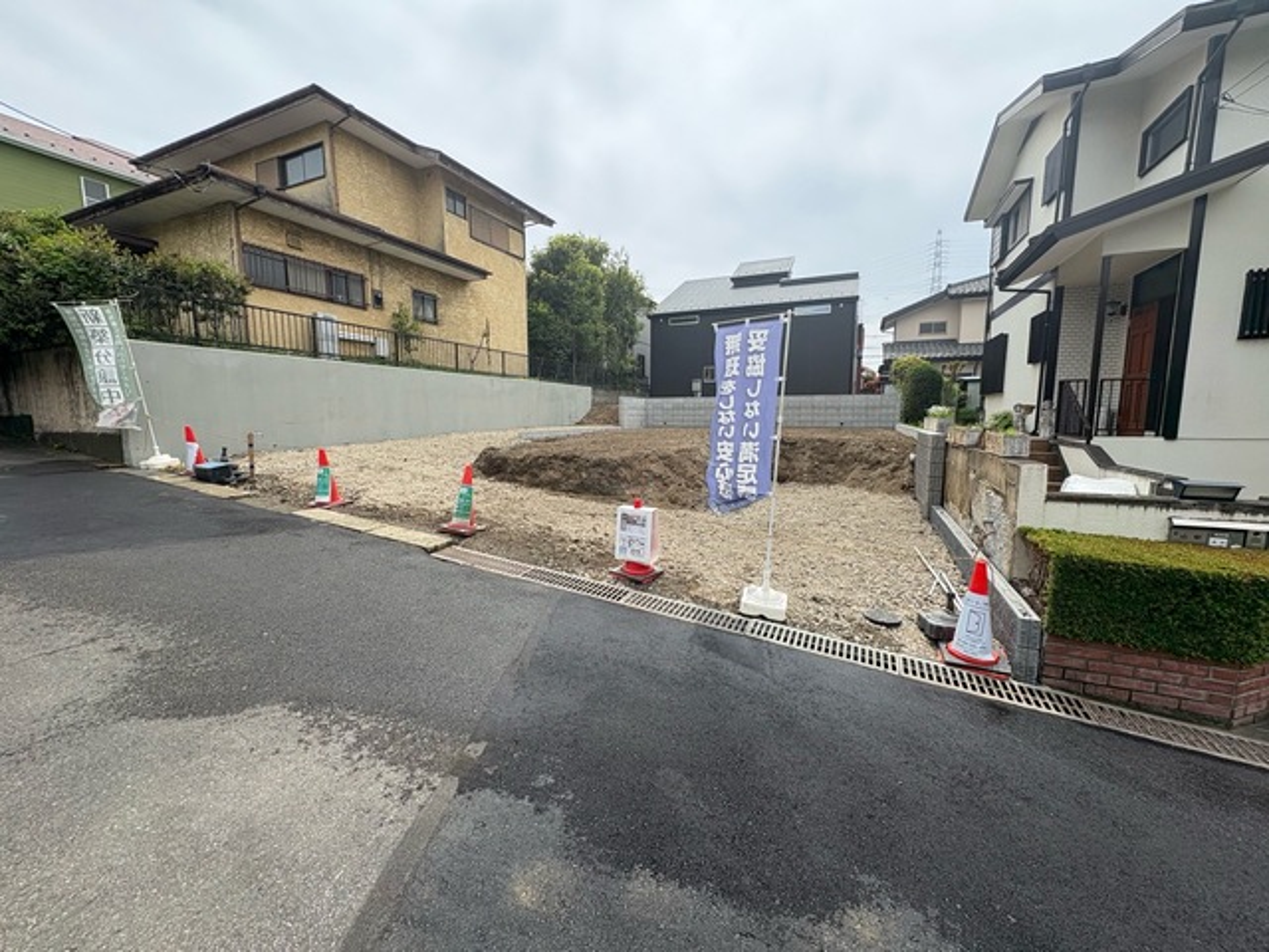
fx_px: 513
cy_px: 476
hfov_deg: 102.1
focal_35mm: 14
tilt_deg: -2.9
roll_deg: +0.9
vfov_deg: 85.7
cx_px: 634
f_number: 2.2
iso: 50
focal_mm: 2.22
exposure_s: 1/1506
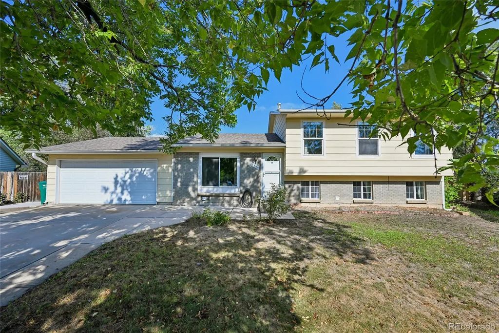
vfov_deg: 81.2
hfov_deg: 104.3
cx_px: 250
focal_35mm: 14
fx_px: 194
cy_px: 166
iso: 64
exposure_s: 1/125
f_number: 8
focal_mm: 14
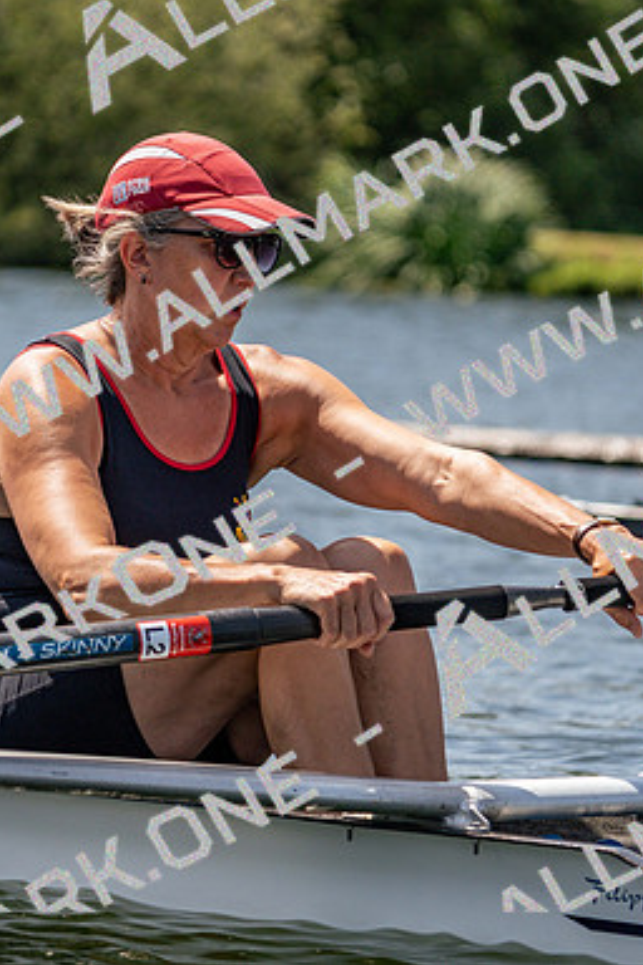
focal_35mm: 302
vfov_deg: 6.8
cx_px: 221
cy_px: 481
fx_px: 8090
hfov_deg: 4.6
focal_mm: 200
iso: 250
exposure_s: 1/2000
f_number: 5.6
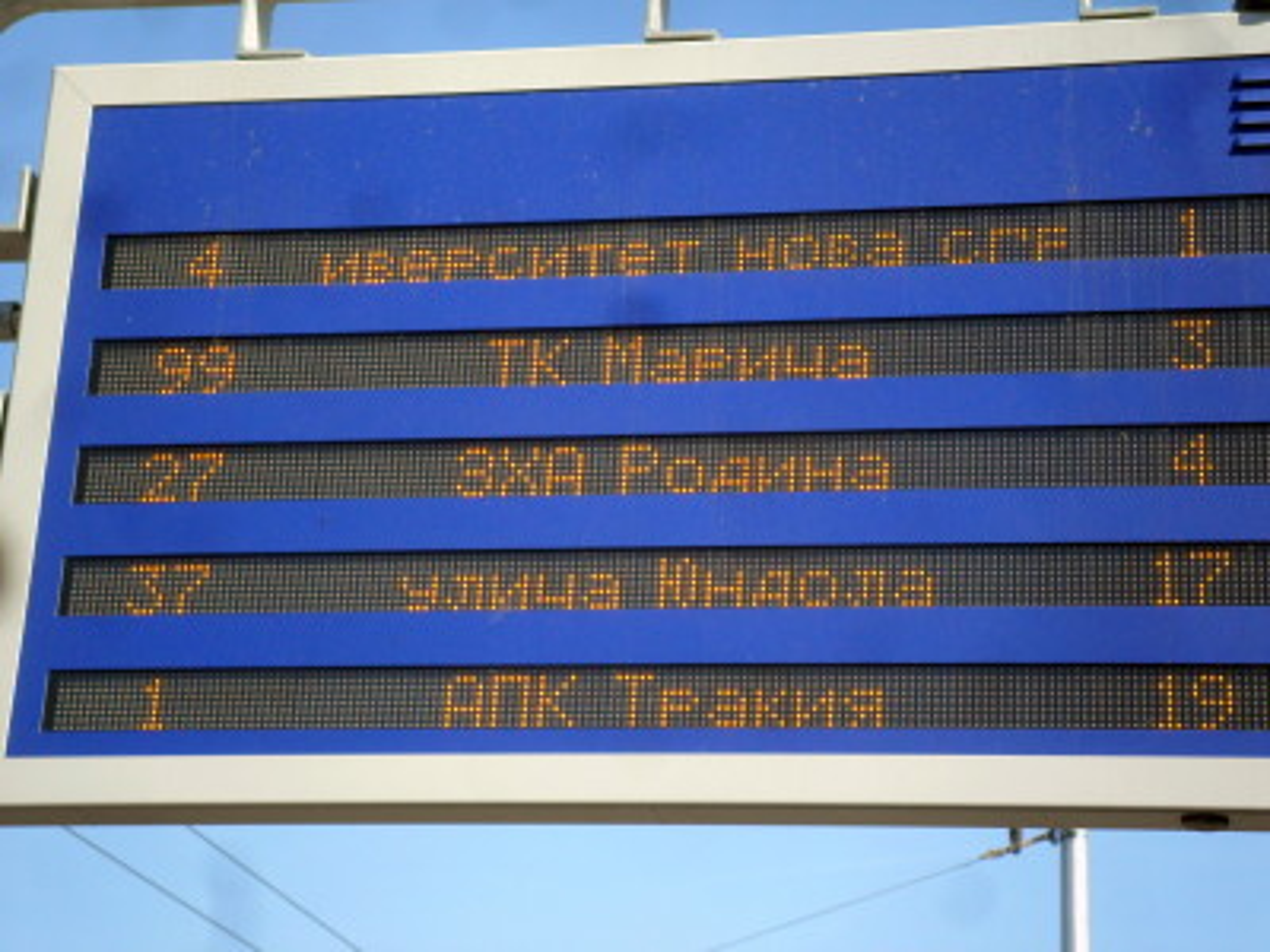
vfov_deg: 17.2
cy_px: 476
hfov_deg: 22.8
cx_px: 635
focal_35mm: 86
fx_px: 3155
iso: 100
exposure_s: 1/500
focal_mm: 15.4
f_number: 4.3
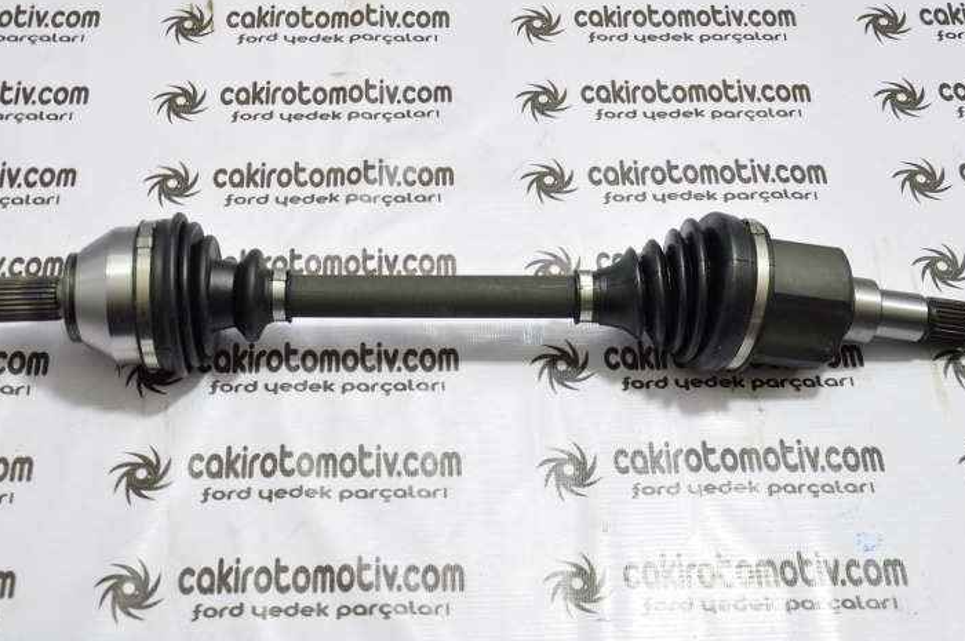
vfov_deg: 25.0
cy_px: 272
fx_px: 1446
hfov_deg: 36.9
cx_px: 459
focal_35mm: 54
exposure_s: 1/15
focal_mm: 28
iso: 200
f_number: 4
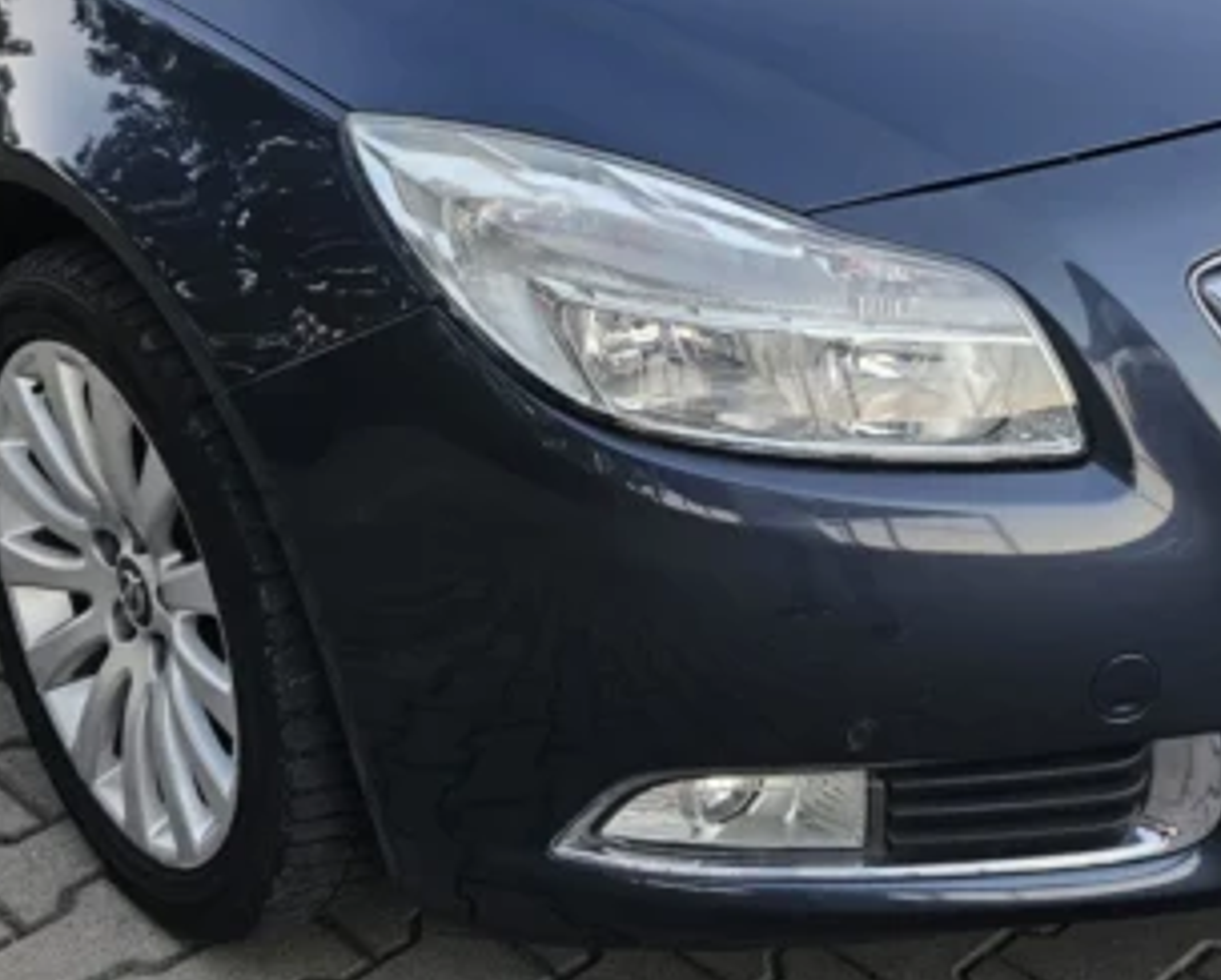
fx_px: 2135
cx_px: 695
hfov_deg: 31.9
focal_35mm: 59
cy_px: 201
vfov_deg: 25.4
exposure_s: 1/100
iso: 400
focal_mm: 5.4
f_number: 1.8
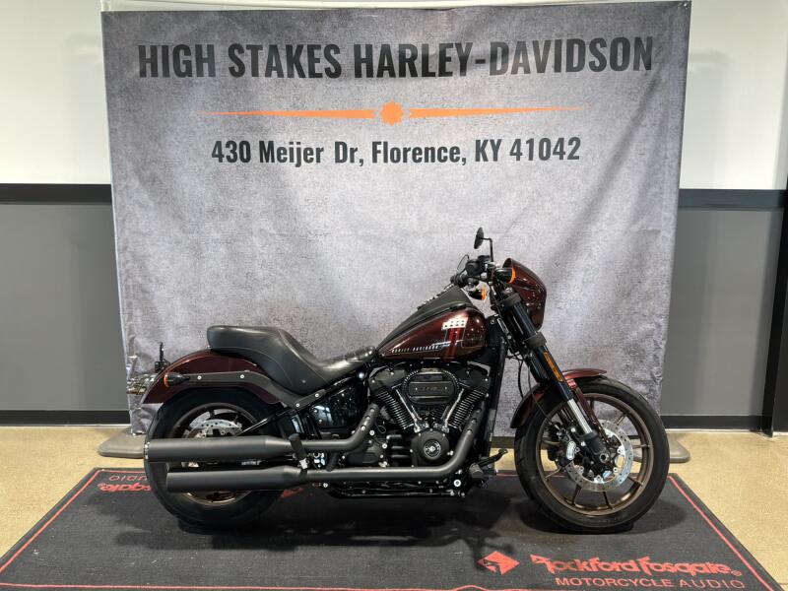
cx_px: 394
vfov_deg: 49.7
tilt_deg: -9.2
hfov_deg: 63.4
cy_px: 296
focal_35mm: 28
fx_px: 637
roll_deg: -0.4
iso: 64
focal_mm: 3
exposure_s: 1/102
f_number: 1.8
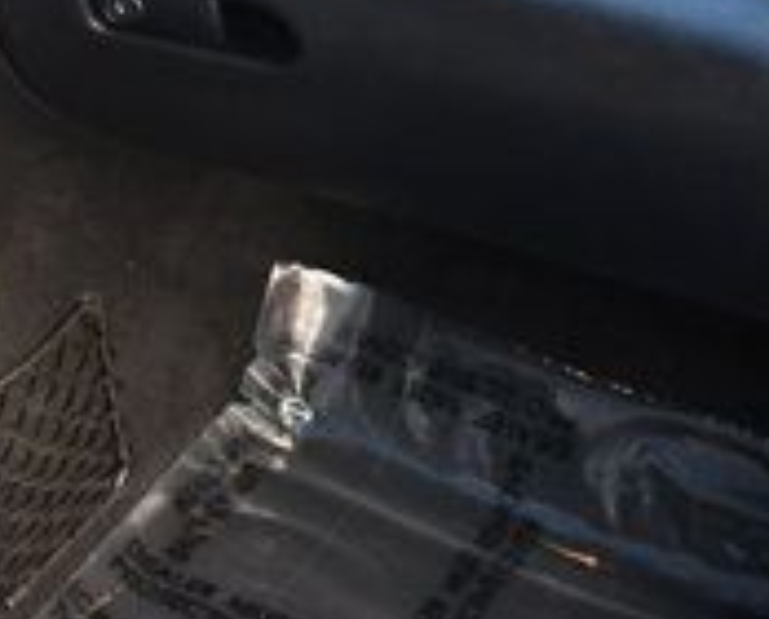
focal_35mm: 93
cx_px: -128
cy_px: 38
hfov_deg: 19.5
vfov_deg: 16.3
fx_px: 2121
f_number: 3.5
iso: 800
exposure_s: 1/250
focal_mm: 18
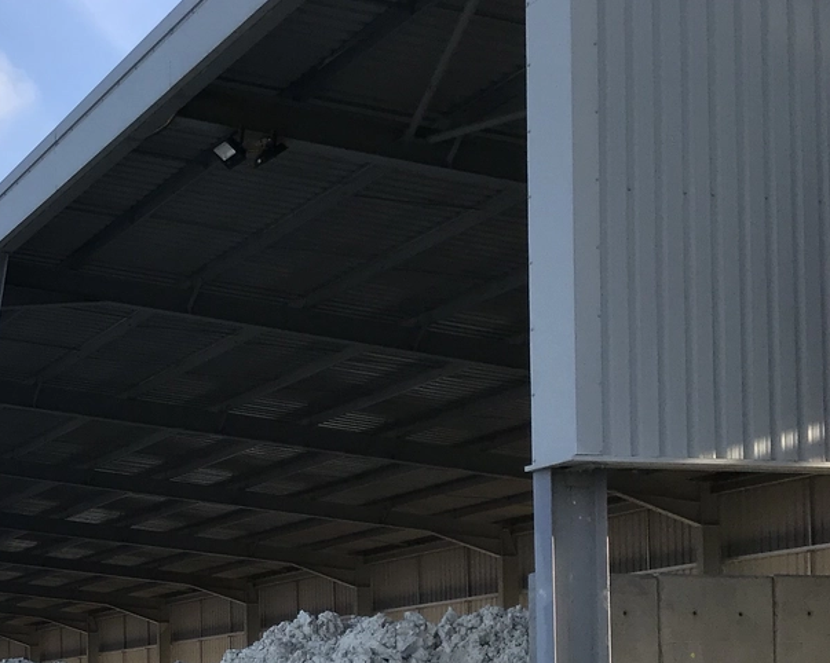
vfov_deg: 21.3
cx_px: -178
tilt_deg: +2.5
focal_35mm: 68
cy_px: 727
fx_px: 1670
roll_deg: +0.3
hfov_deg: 25.0
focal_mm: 3.99
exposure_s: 1/1368
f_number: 1.8
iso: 20
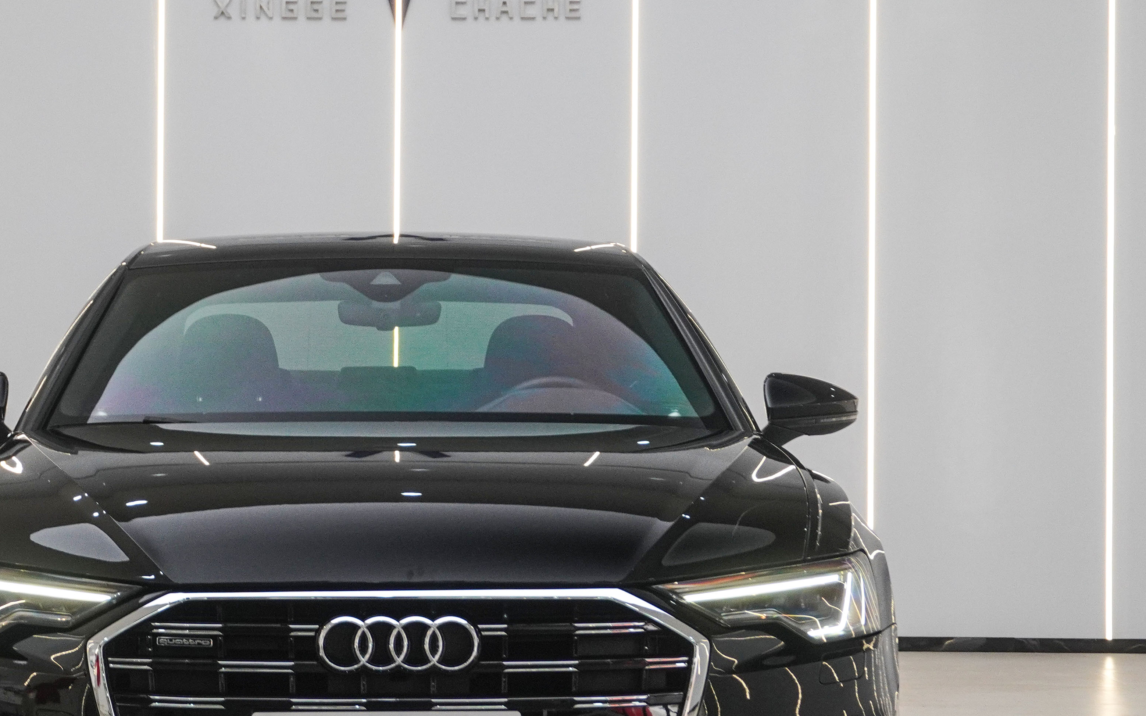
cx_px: 392
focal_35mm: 103
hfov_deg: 20.1
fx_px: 3216
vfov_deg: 12.7
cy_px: 377
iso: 800
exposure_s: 1/80
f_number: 6.3
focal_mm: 35
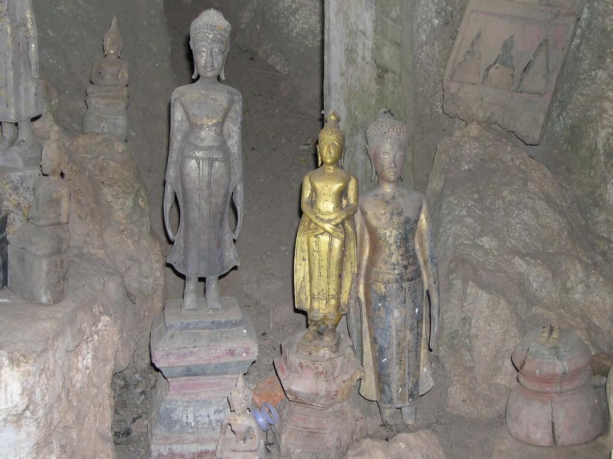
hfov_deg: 36.8
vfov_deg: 28.0
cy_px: 230
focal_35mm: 52
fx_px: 921
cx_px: 306
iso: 100
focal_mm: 11.1
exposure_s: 1/60
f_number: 3.2
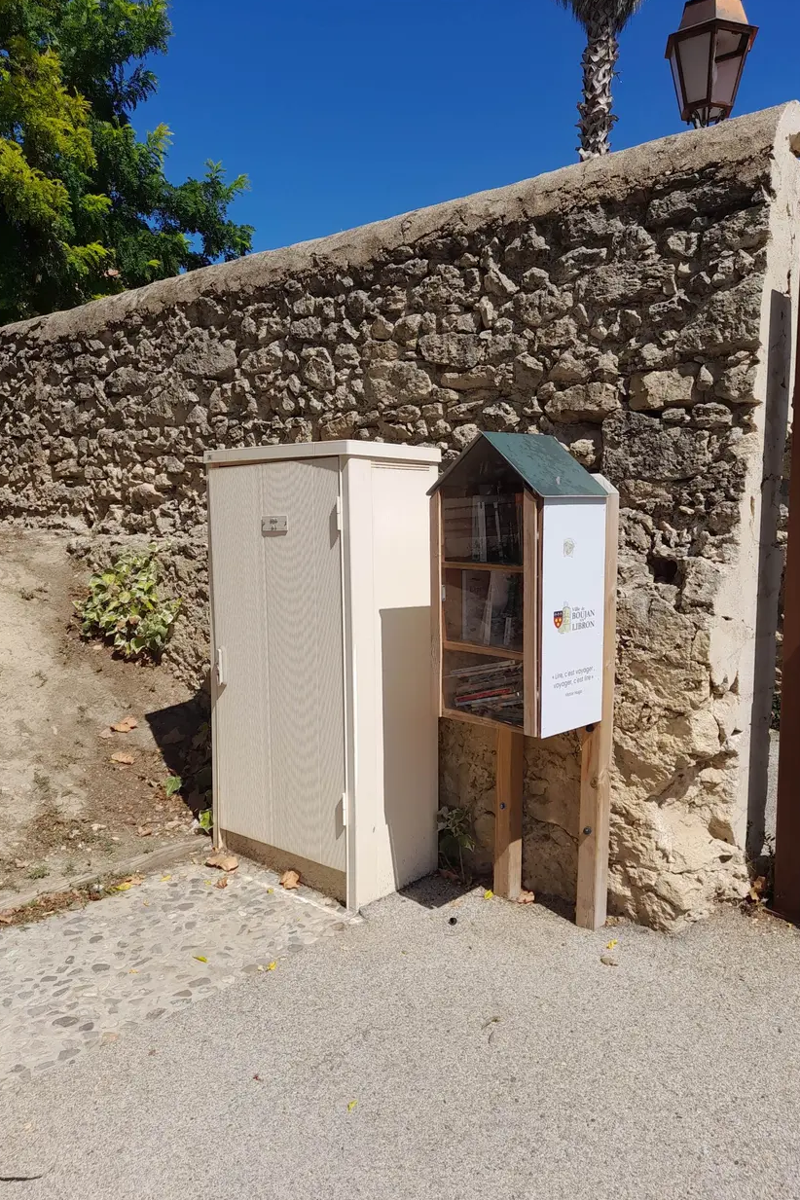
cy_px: 617
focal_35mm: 27
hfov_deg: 47.9
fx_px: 900
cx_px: 437
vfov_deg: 67.4
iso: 20
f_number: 2
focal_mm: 4.6
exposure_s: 1/1163
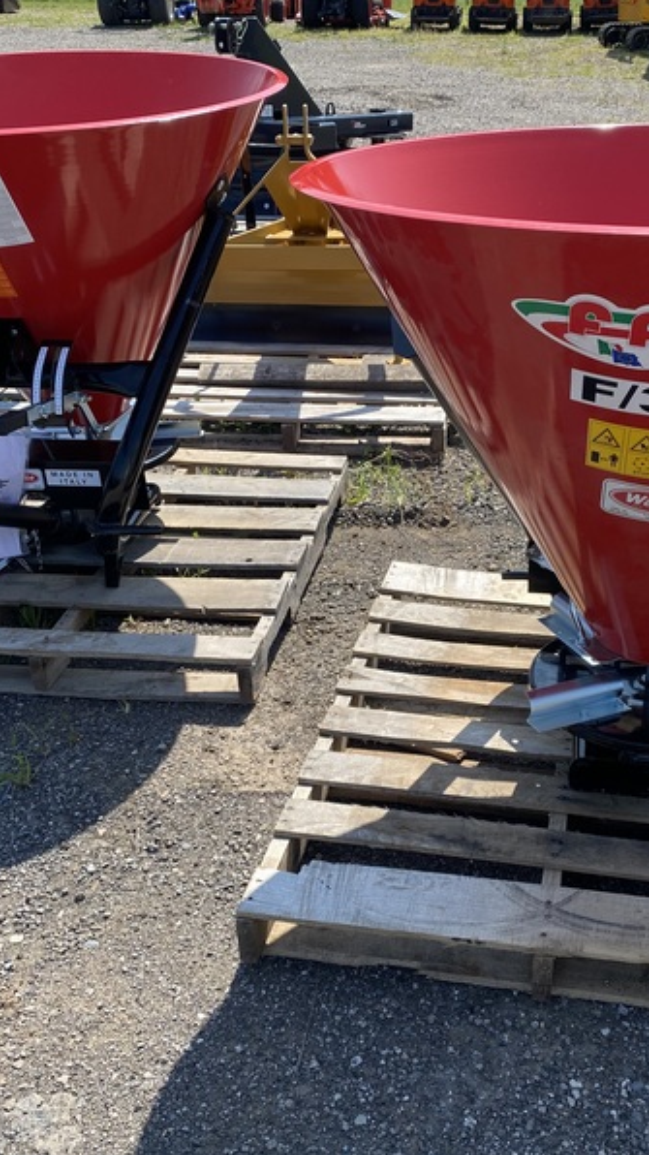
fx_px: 1163
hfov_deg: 30.9
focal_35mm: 38
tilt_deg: -31.3
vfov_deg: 52.8
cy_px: 579
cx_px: 446
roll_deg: +0.1
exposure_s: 1/1218
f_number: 1.8
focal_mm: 4.25
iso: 32
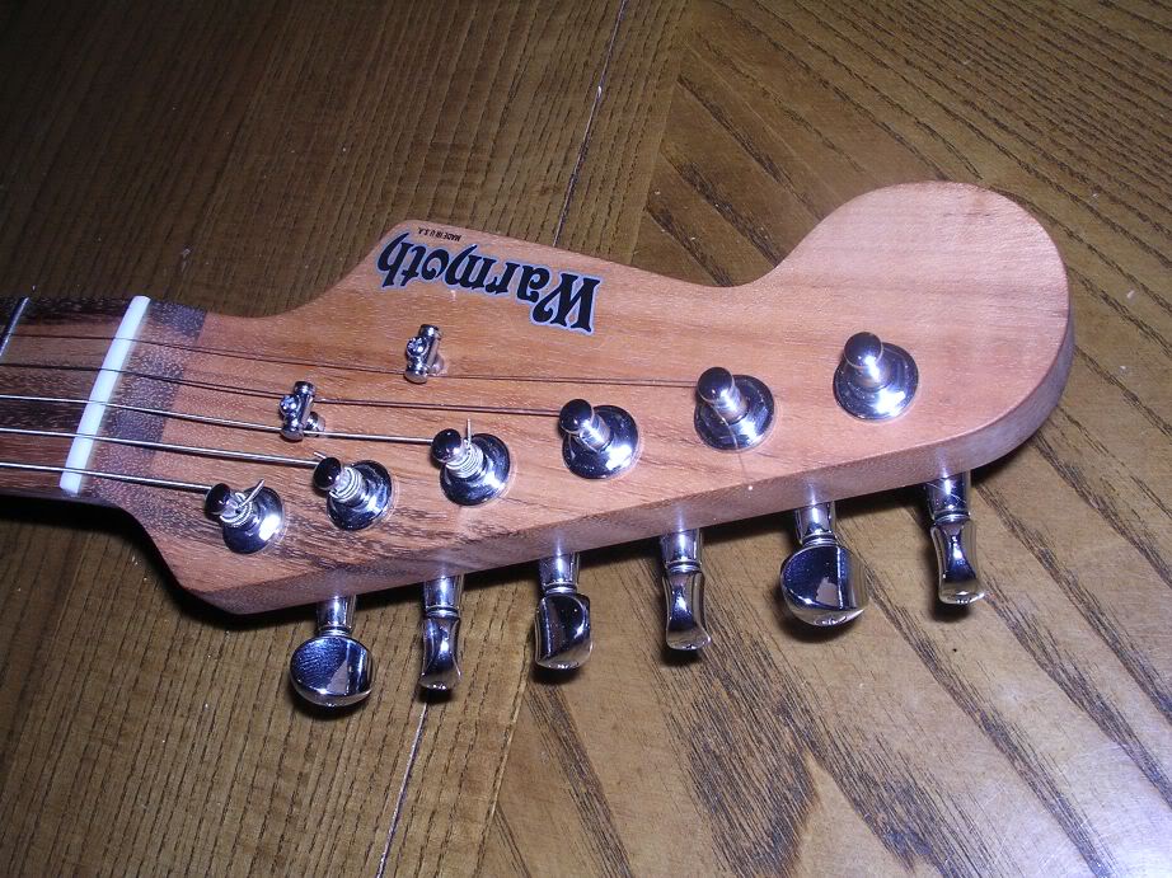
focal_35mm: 38
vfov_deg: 37.7
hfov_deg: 49.0
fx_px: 1286
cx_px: 586
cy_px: 439
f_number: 5.6
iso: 100
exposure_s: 1/60.1
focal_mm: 5.8
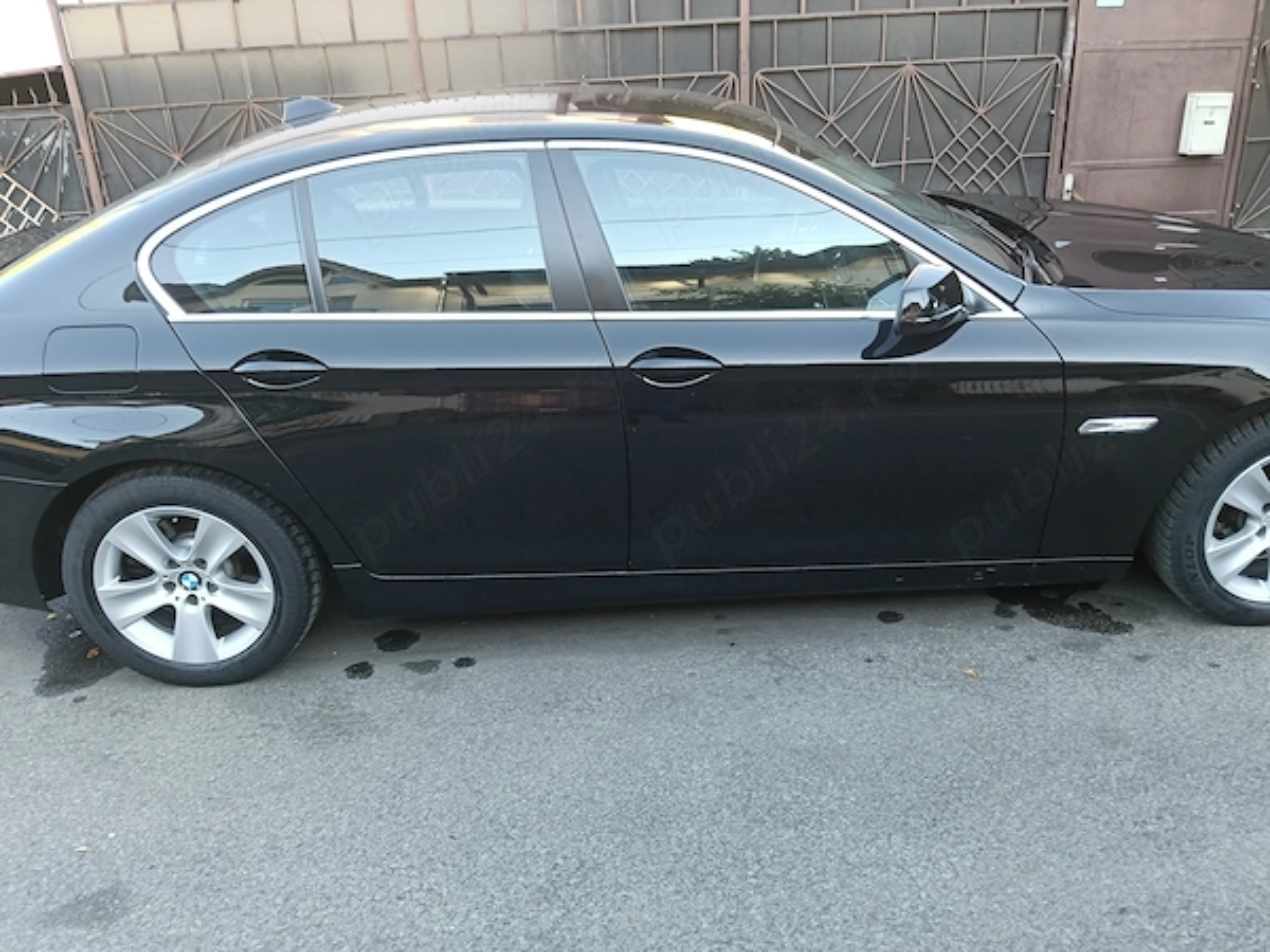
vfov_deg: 51.4
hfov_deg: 65.3
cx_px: 635
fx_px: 991
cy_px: 476
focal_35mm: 27
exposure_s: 1/33.3
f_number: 1.8
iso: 80
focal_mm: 3.98
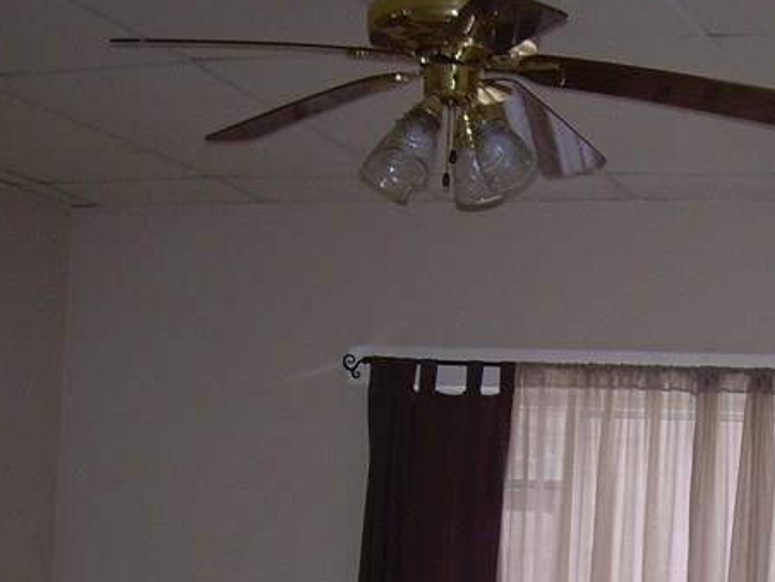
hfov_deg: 22.5
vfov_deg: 16.6
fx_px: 1925
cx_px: 607
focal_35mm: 86
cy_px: 642
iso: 65
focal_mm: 6.3
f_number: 2.8
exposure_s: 1/60
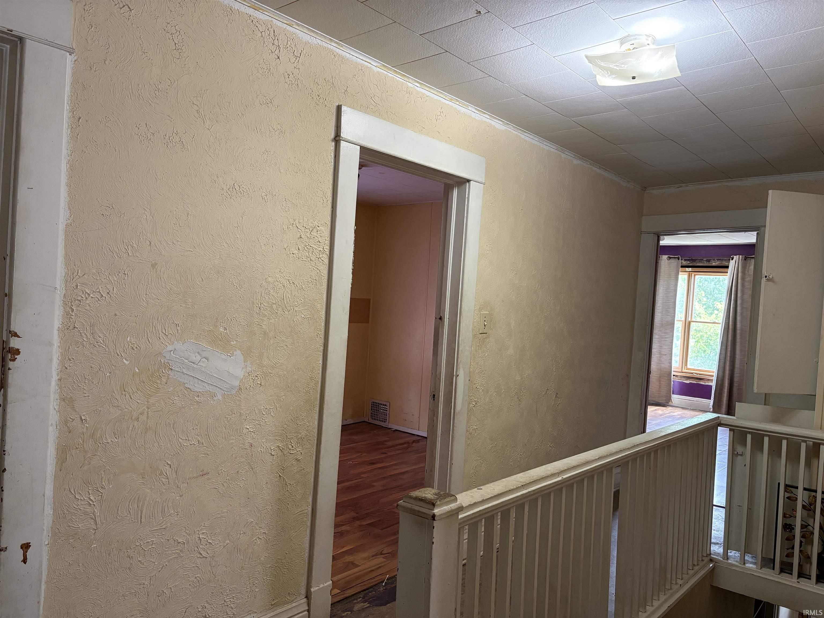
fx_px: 619
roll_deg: -3.4
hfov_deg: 67.3
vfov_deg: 53.1
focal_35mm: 26
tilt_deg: -0.8
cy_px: 309
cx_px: 412
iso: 250
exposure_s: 1/60
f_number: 1.6
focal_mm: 5.96
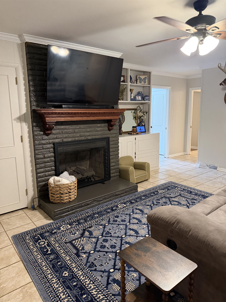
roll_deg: +0.6
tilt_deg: -9.7
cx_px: 113
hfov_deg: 56.8
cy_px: 151
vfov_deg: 71.6
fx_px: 209
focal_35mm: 24
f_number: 1.78
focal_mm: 6.76
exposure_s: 1/60
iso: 640
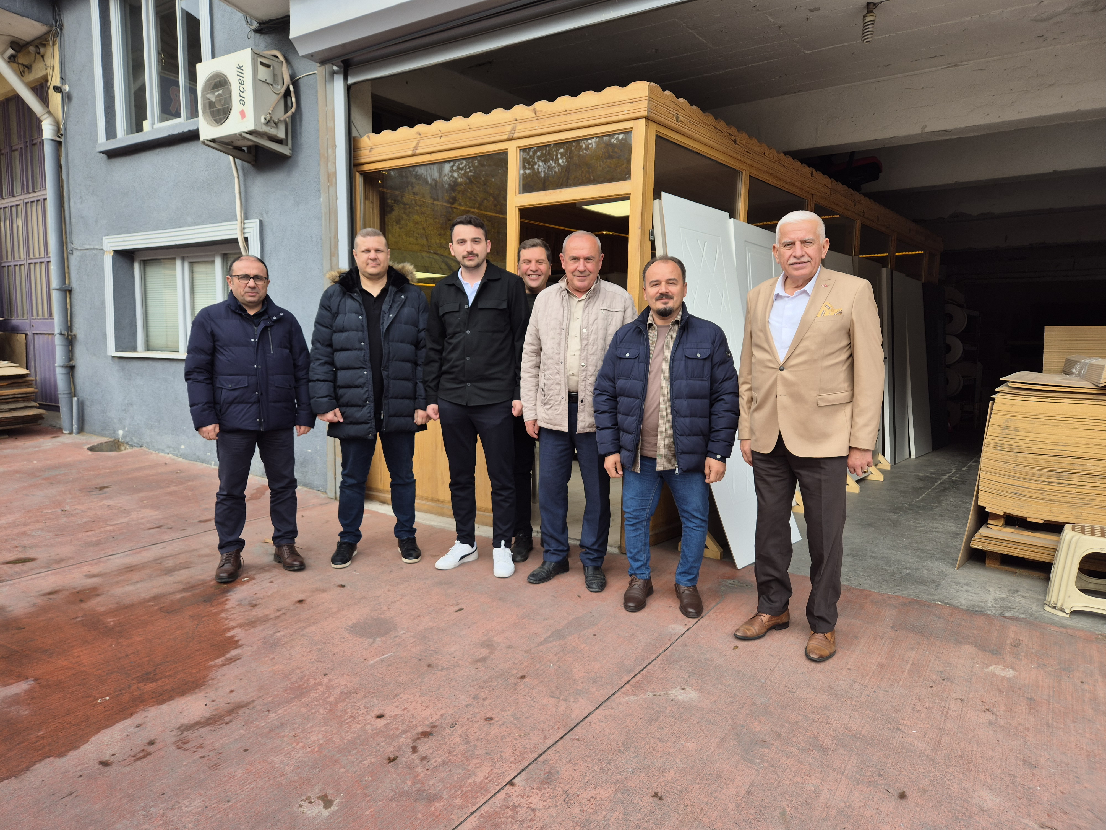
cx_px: 553
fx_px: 735
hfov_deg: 73.9
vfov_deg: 58.9
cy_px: 415
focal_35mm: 23
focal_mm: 5.4
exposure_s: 1/582
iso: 25
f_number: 1.8
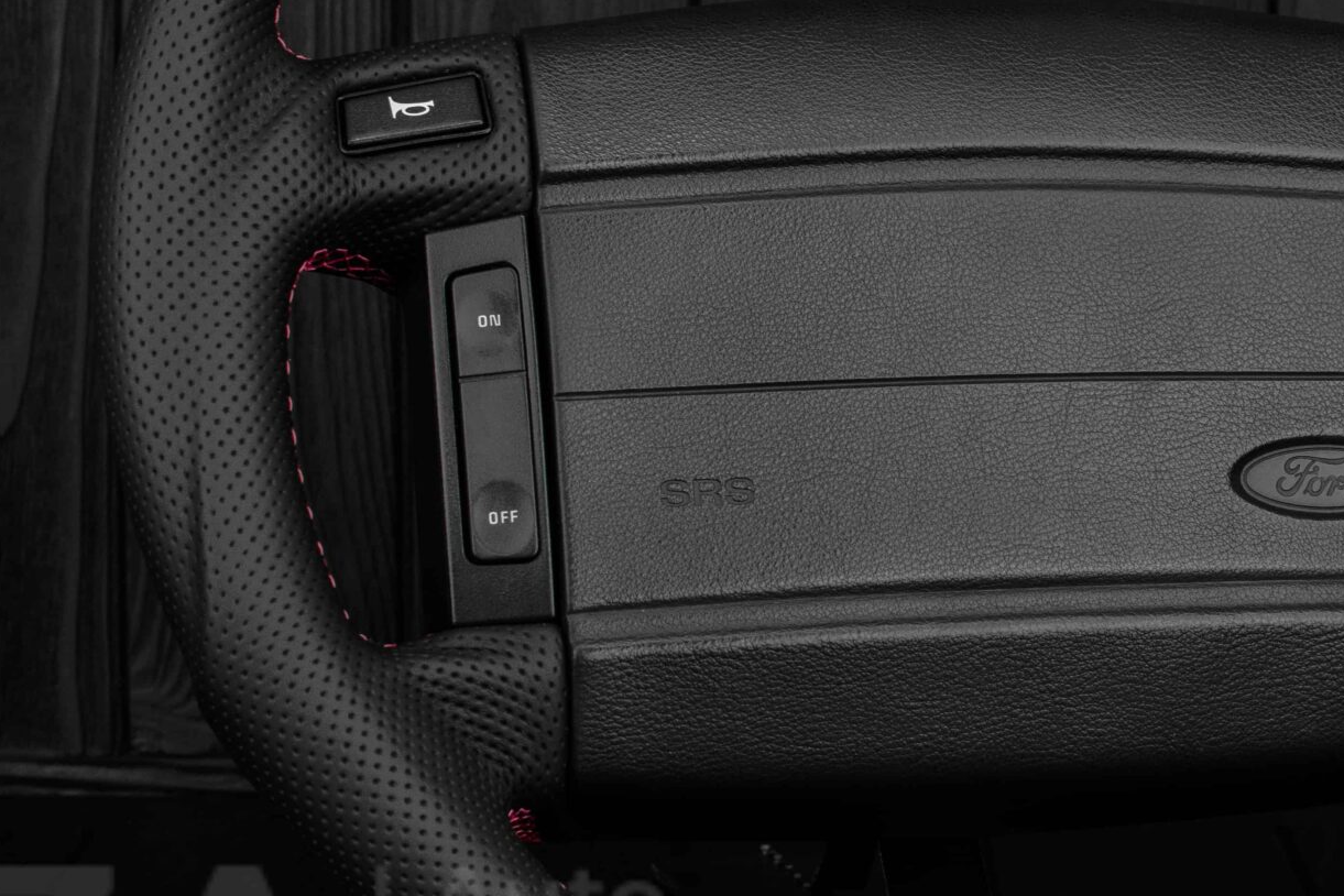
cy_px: 330
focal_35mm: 110
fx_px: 4108
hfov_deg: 18.5
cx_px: 979
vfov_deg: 12.4
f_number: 6.3
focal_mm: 35
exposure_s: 1/125
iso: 500
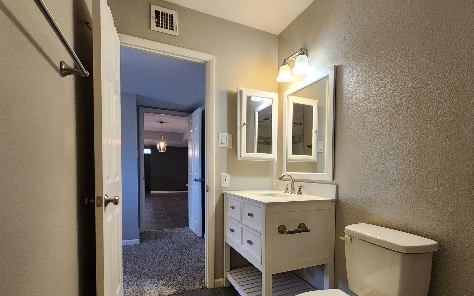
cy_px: 186
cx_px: 273
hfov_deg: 90.4
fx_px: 232
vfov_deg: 64.0
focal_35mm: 18
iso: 250
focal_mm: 2.2
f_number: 2.2
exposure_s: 1/60
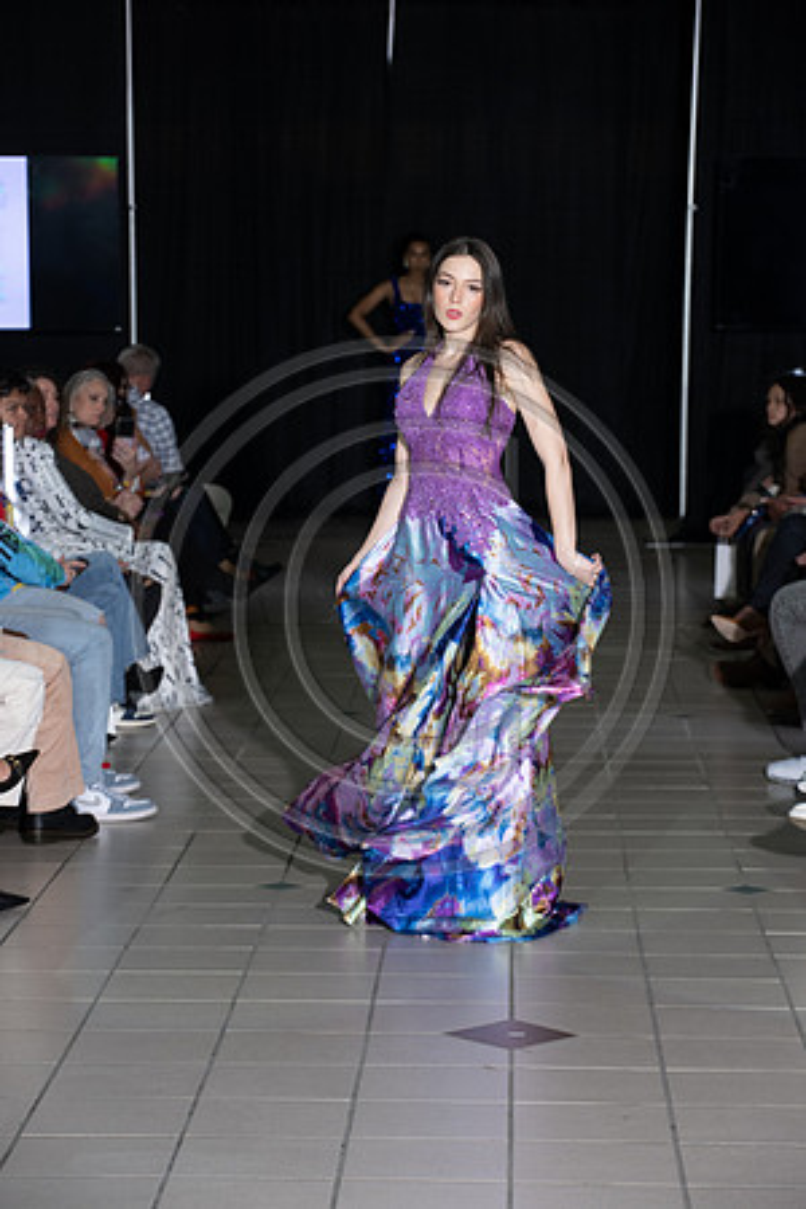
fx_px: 3526
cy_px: 604
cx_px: 403
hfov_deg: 13.0
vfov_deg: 19.5
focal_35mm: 105
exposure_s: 1/160
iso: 1250
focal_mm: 105
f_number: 5.6
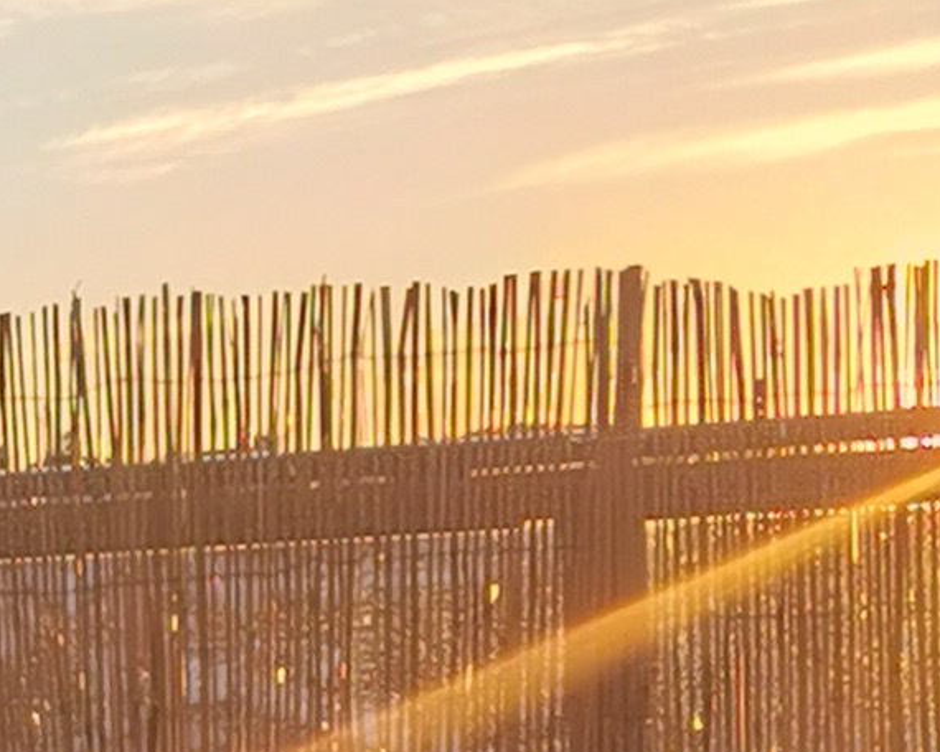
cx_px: 142
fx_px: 5564
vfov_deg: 7.6
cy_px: 1224
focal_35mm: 200
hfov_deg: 9.6
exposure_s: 5
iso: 50
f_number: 1.6
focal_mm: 5.56
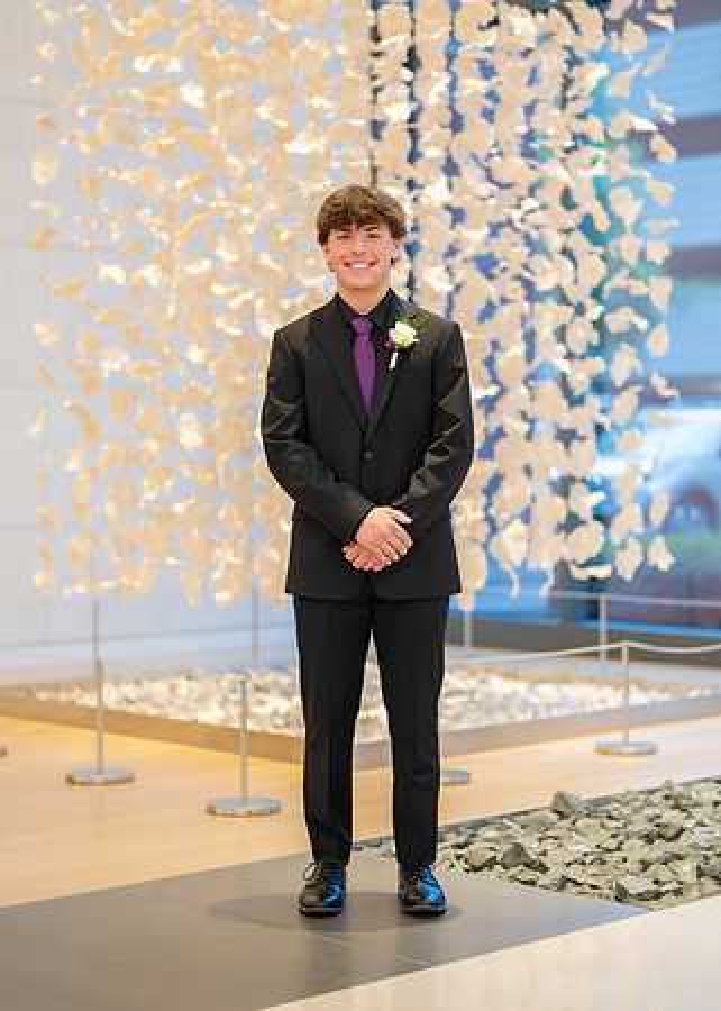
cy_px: 503
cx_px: 384
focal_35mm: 76
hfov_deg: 18.8
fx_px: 2174
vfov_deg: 26.2
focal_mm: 50
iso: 800
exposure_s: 1/800
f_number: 1.2
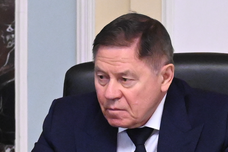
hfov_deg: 5.1
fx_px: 2583
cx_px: 79
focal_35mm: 408
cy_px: 61
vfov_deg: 3.4
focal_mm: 61
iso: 5000
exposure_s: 1/200
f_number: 4
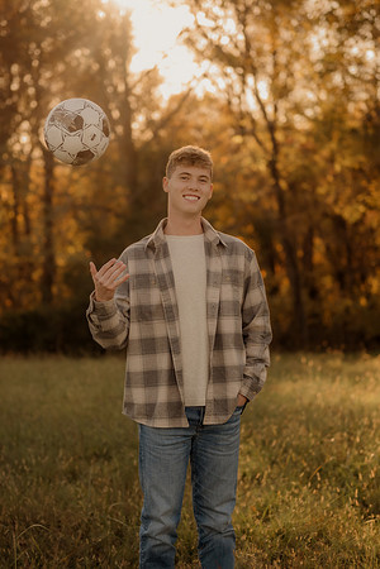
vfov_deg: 27.0
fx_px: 1187
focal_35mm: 75
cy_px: 284
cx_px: 190
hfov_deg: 18.2
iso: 250
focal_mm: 50
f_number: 1.8
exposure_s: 1/1250
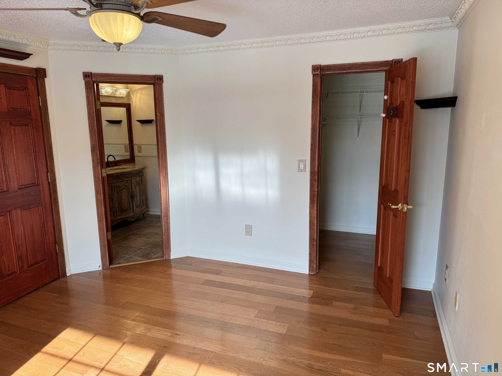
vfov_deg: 56.8
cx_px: 251
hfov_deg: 71.6
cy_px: 188
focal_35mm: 24
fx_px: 348
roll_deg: +0.7
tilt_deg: -10.6
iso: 64
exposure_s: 1/226
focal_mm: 6.76
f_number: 1.78
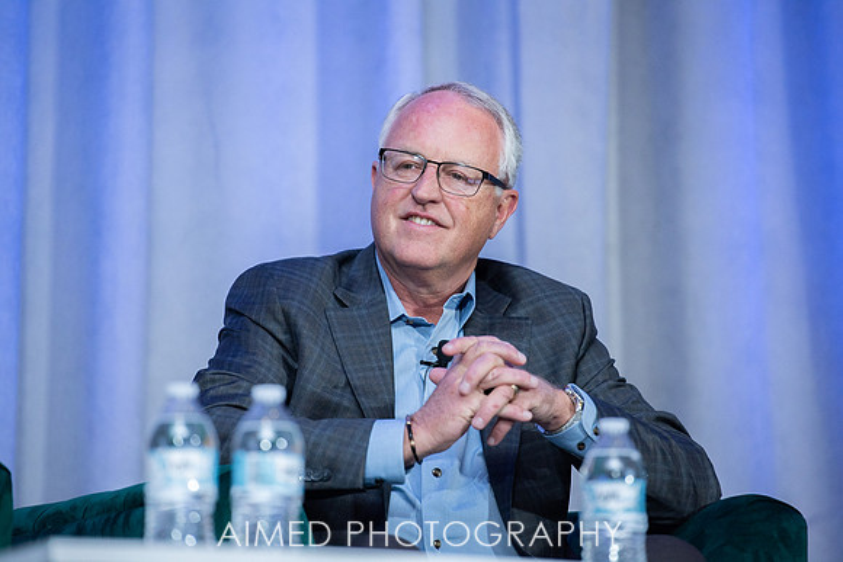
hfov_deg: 10.3
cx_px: 422
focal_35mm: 200
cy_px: 281
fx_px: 4684
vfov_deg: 6.9
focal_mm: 200
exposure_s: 1/200
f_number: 4
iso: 1250
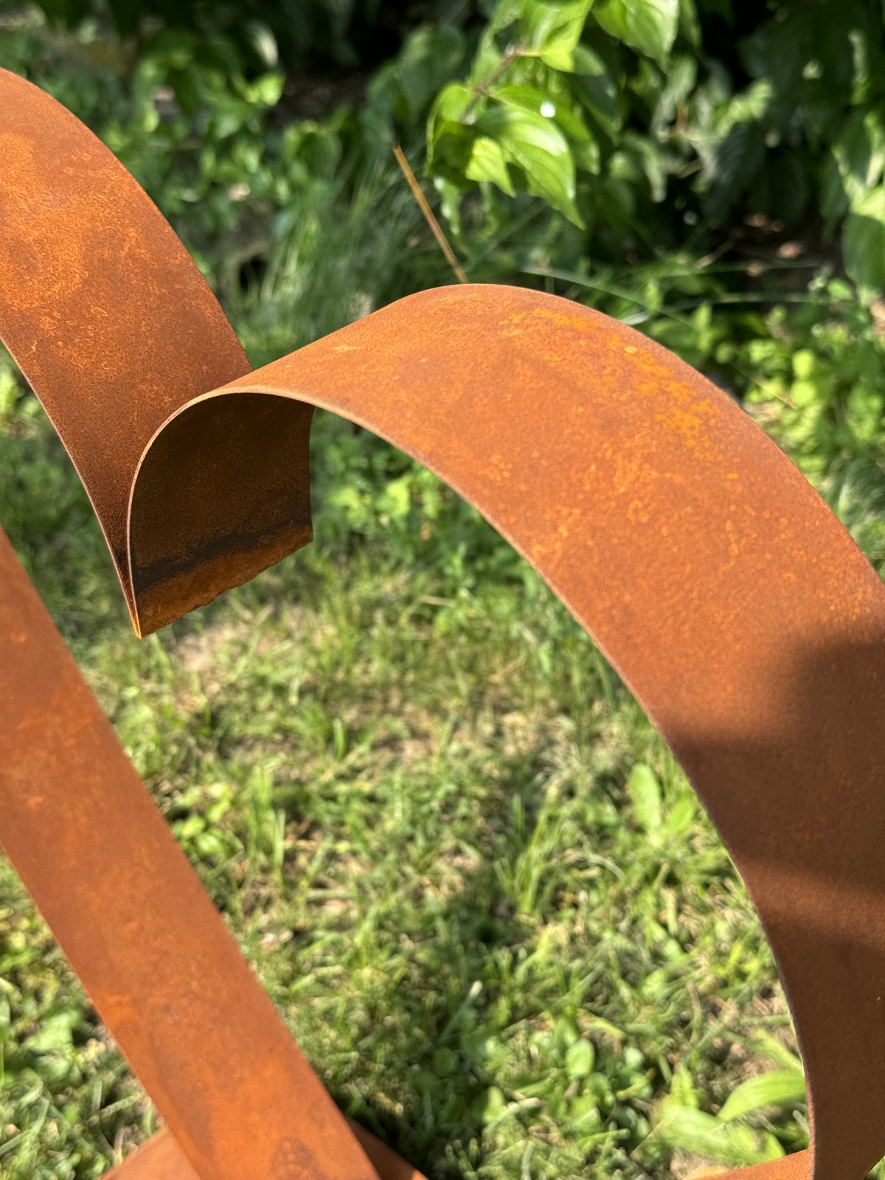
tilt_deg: -36.1
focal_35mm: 48
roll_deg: +5.2
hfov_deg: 30.3
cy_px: 590
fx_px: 1636
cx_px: 442
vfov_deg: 39.7
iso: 64
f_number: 1.78
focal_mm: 6.76
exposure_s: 1/966
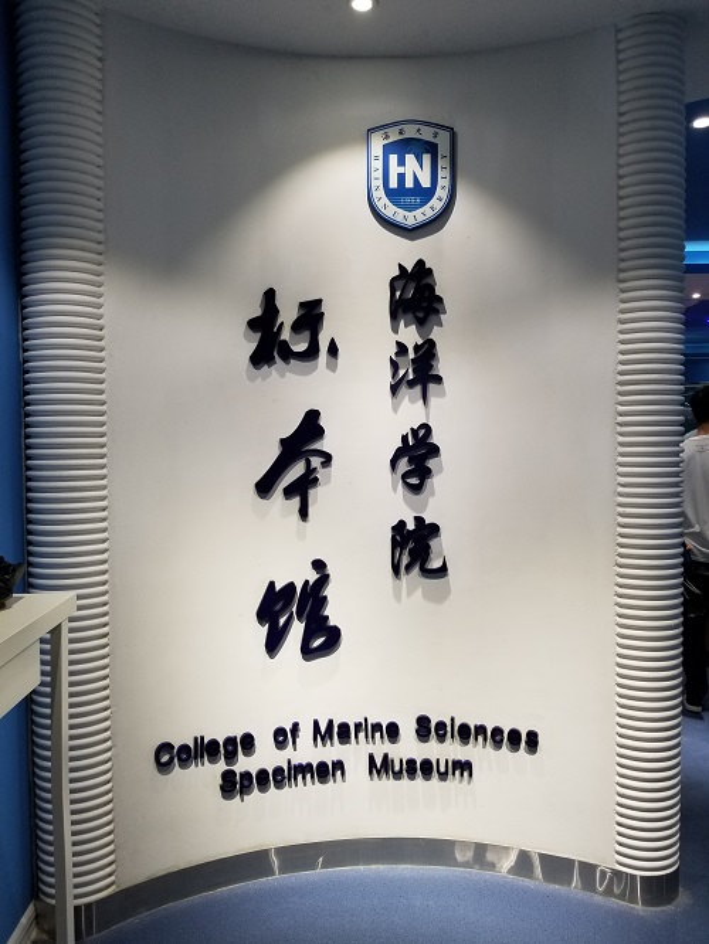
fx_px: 710
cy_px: 472
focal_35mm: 26
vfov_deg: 67.3
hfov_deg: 53.1
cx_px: 354
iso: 80
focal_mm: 4.25
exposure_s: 1/50
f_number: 1.7
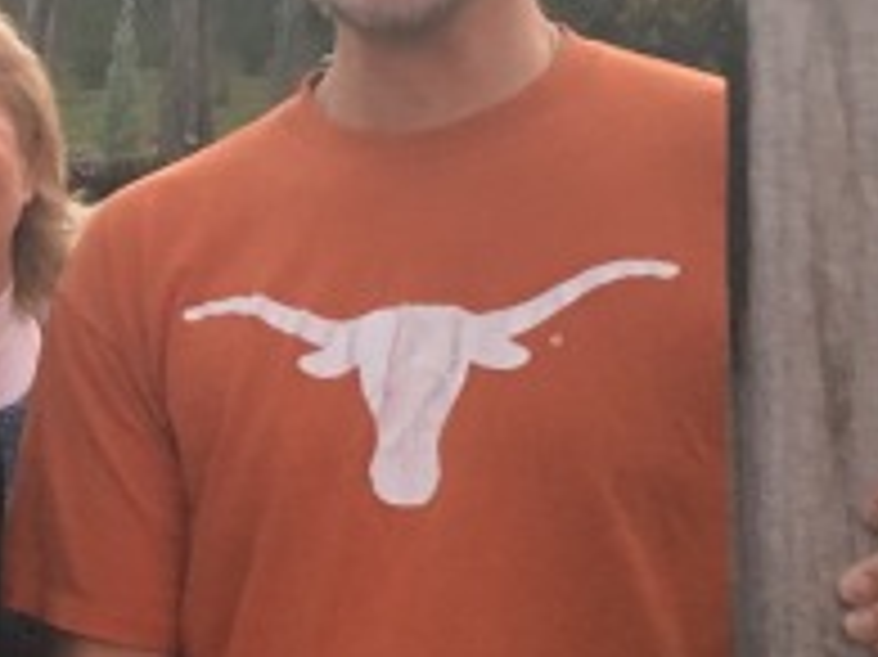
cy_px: 374
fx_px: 3016
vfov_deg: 12.4
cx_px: -95
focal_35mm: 119
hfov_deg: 16.1
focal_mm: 4.15
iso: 200
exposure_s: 1/24
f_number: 2.2
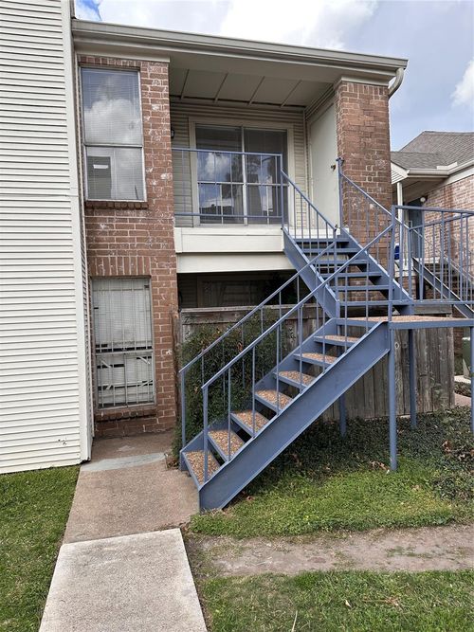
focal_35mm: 24
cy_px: 316
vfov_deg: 71.6
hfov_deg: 56.8
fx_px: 438
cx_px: 237
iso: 80
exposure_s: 1/989
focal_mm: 6.86
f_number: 1.78
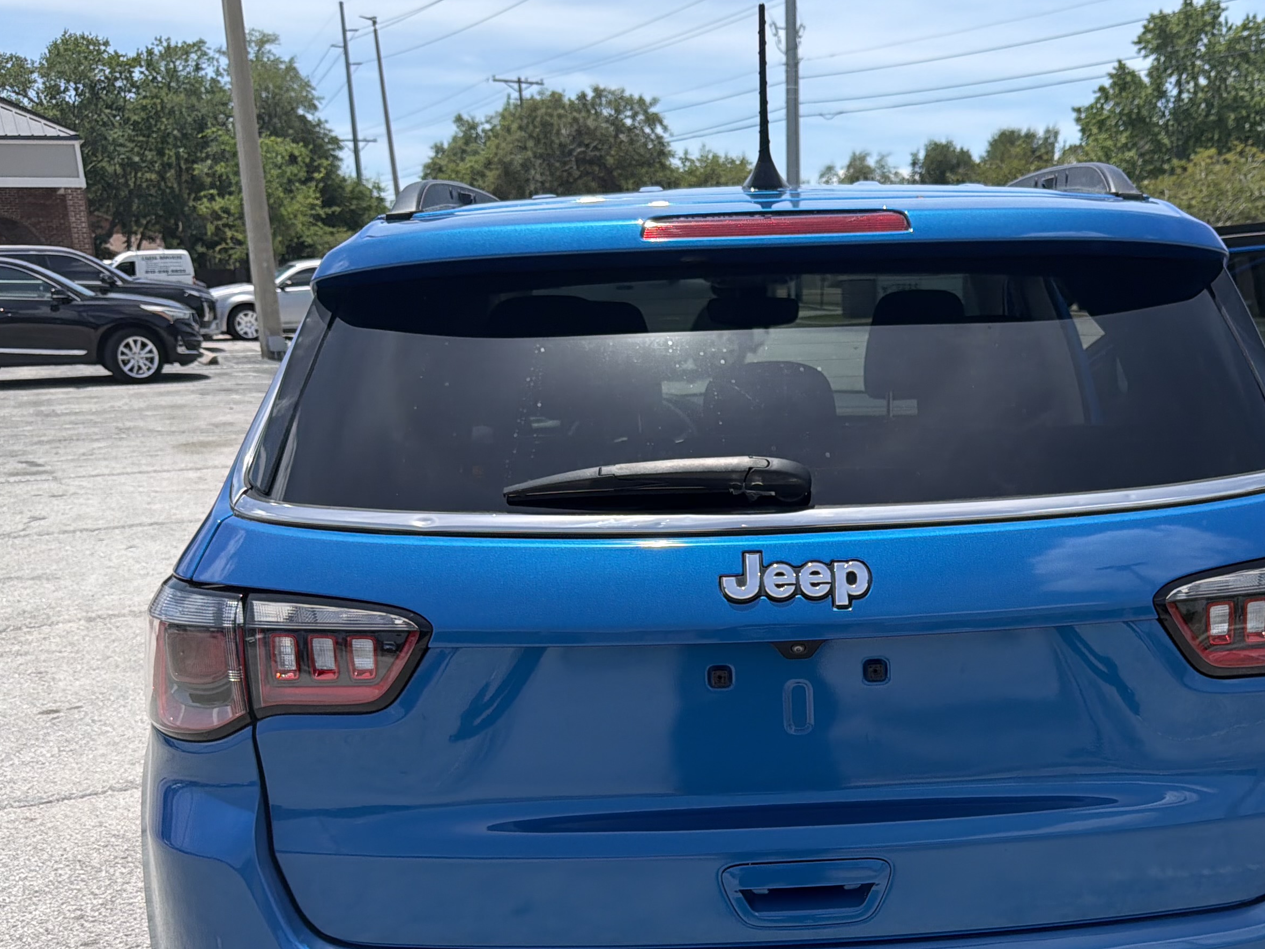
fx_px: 1498
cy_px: 757
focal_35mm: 41
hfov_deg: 45.3
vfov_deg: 34.1
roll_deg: +1.7
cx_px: 816
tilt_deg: -17.9
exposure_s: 1/4167
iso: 80
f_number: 1.78
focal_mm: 6.76
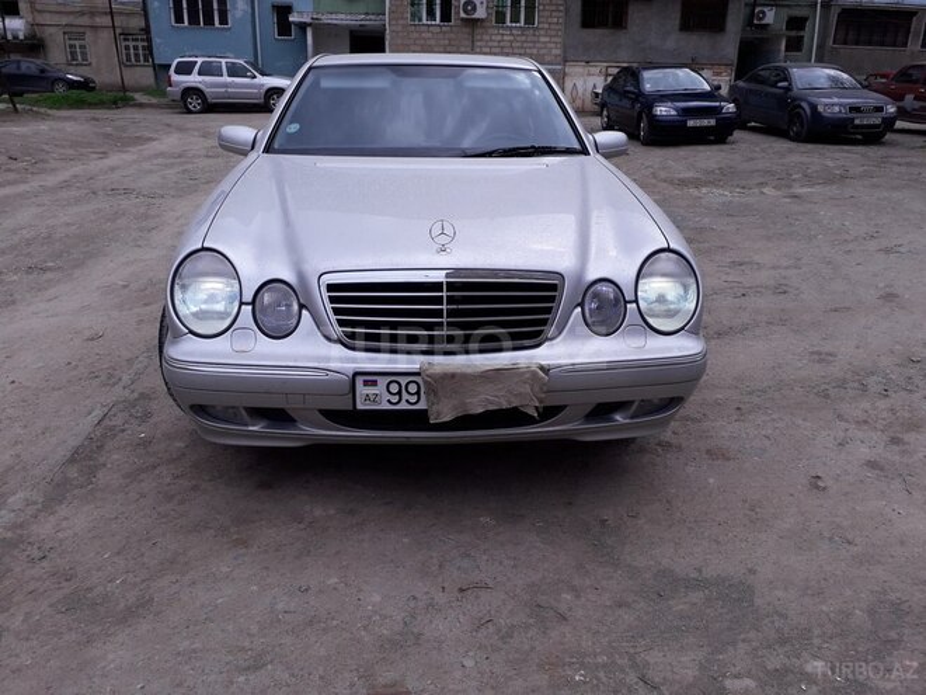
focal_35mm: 27
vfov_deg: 51.4
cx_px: 463
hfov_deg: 65.3
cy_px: 348
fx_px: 722
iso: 40
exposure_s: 1/1366
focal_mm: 3.6
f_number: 1.9
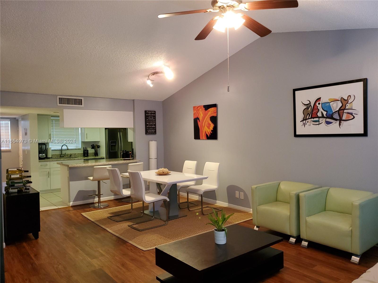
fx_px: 284
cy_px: 142
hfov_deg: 67.3
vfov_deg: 53.1
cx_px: 189
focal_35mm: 26
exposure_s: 1/24
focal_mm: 4.3
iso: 125
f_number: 1.5
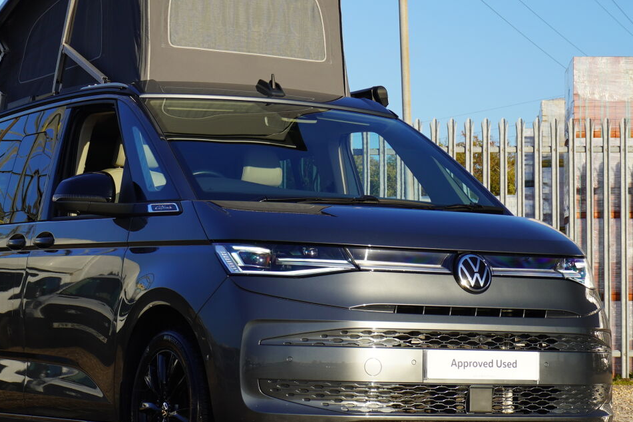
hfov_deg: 18.4
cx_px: 278
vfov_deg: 12.3
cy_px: 188
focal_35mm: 111
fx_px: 1952
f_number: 6.7
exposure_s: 1/90
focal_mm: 44
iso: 100
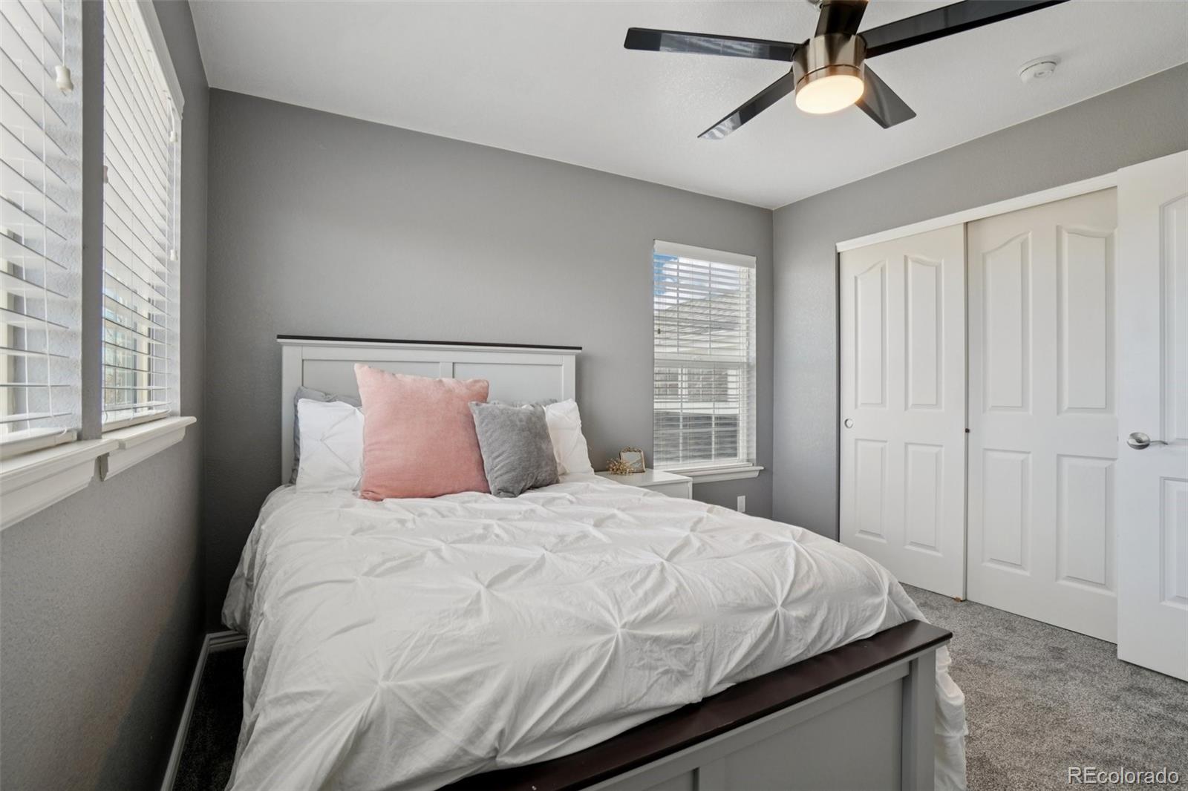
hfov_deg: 95.0
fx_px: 544
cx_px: 594
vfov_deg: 72.0
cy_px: 396
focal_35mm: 16
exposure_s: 1/80
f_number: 8
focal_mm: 11
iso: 400
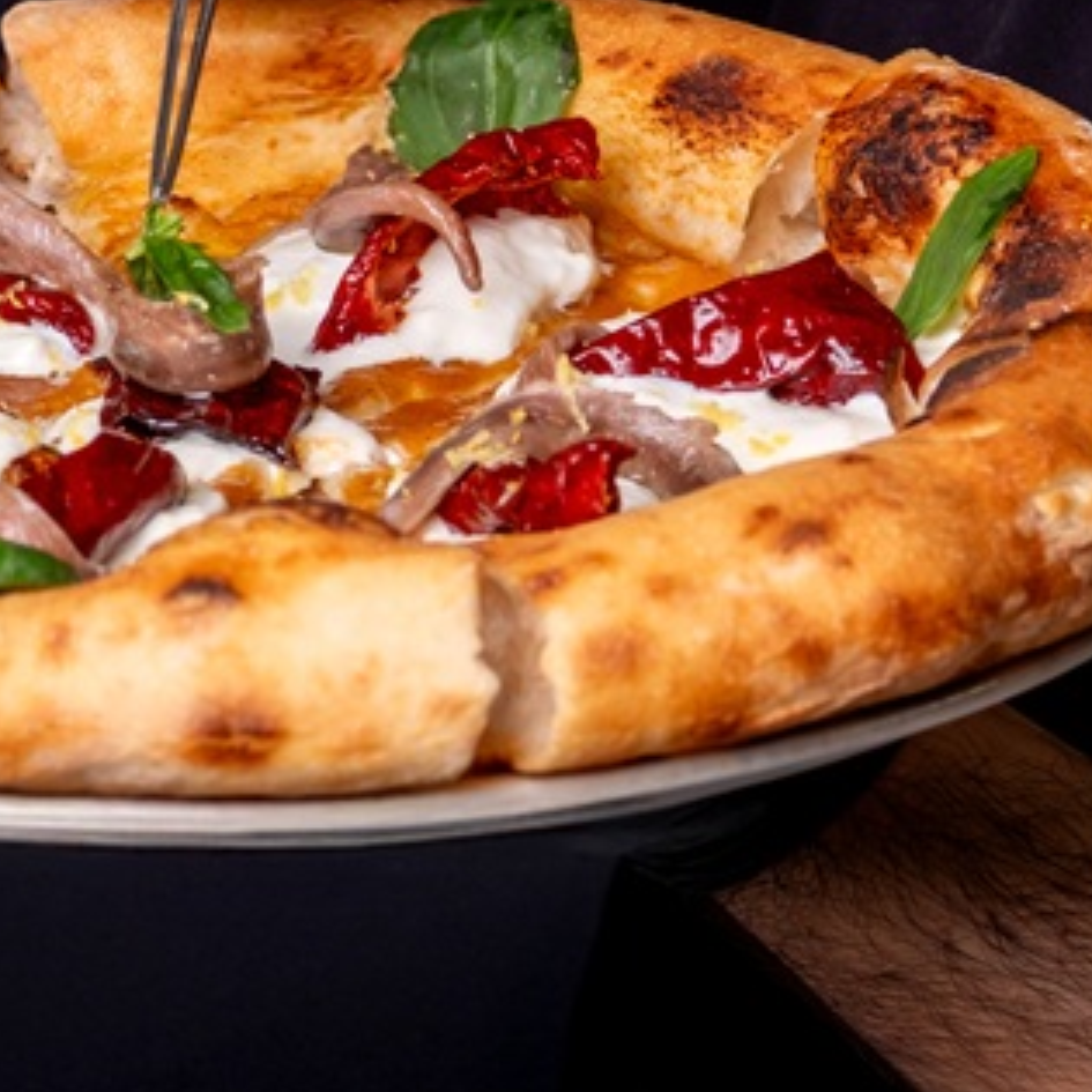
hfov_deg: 7.2
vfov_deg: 7.2
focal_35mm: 243
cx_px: 416
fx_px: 8673
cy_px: -187
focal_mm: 50
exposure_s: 1/160
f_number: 5.6
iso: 125
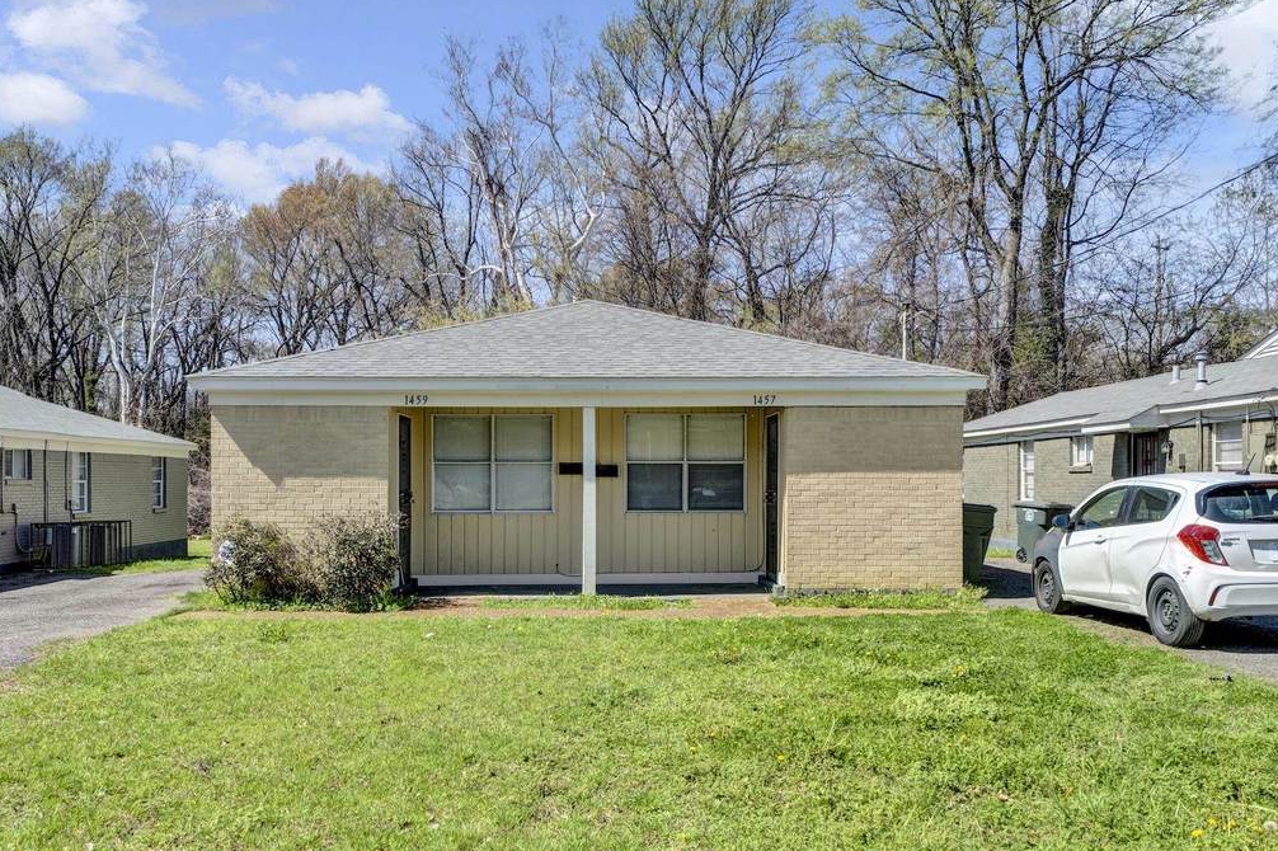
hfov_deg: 65.4
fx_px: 994
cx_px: 601
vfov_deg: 46.1
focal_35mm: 28
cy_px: 516
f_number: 6.4
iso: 400
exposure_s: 1/1100
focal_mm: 14.9
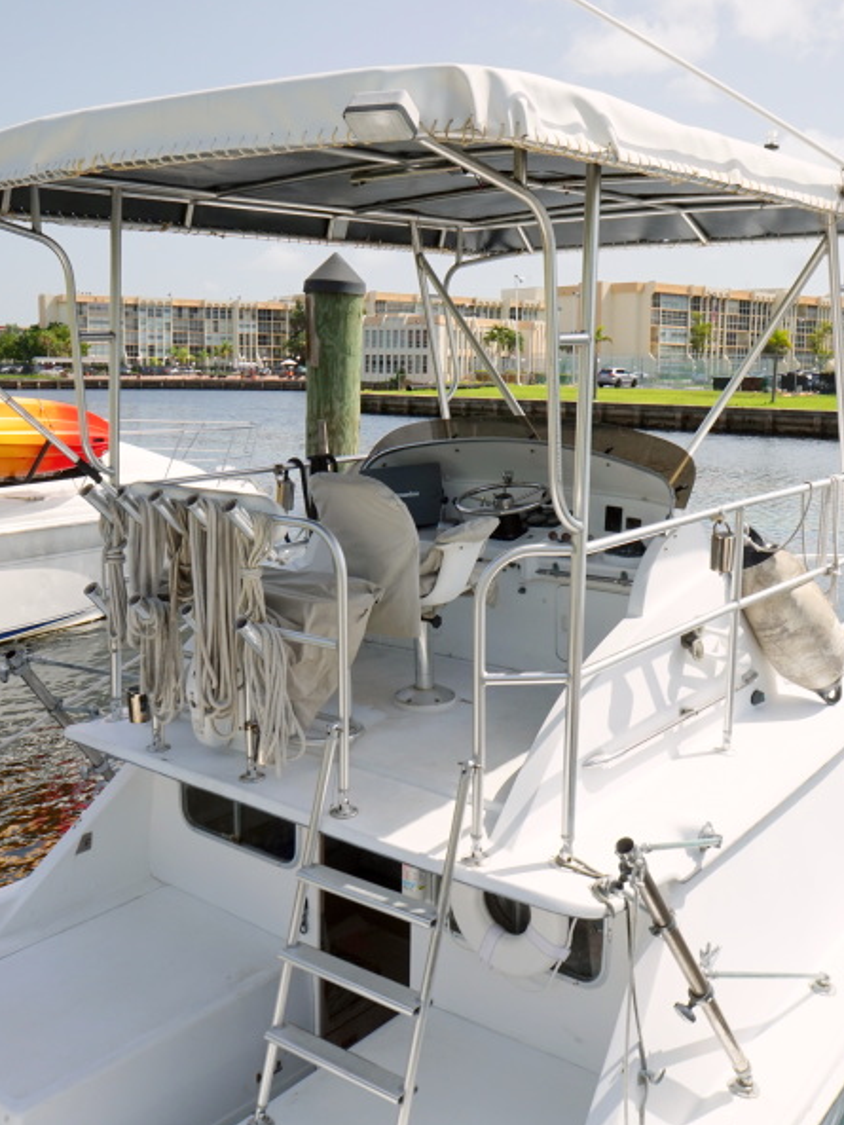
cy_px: 564
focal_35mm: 35
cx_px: 453
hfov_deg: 40.7
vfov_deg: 52.6
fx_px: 1137
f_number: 11
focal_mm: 16
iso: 100
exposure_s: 1/60
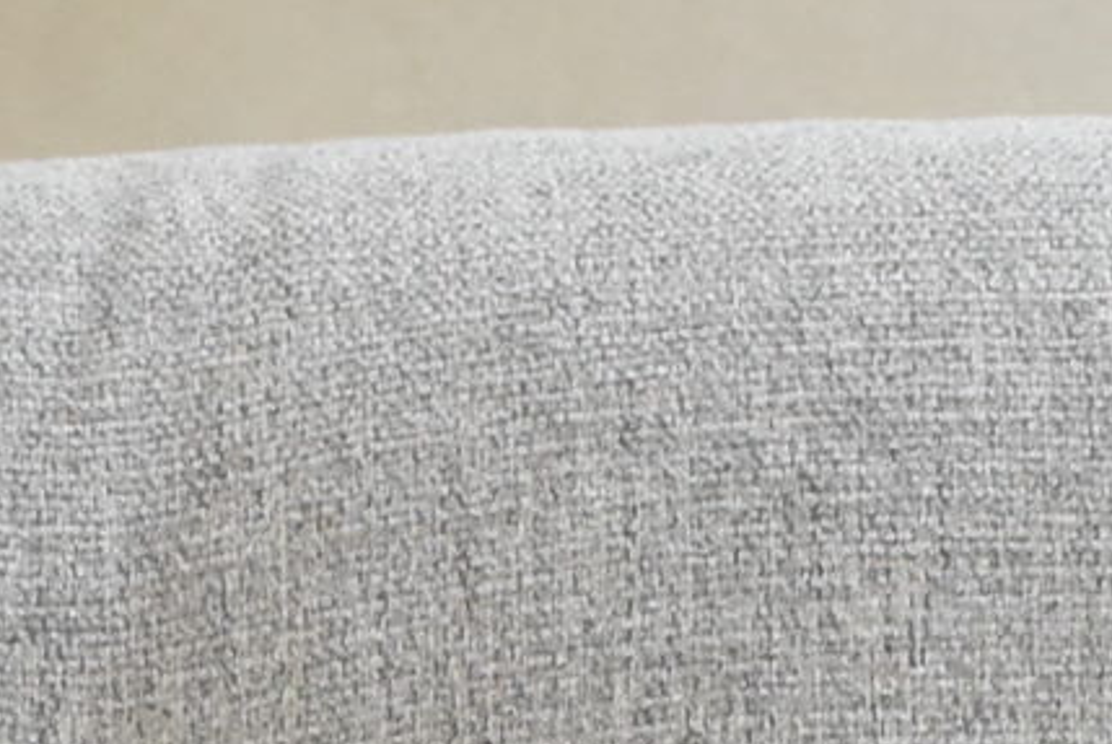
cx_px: 516
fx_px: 9384
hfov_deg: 6.8
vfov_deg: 4.4
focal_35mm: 303
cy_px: 2232
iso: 1000
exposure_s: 1/125
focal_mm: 29
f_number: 4.2
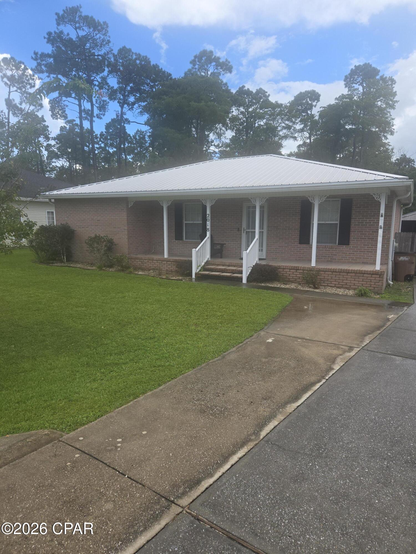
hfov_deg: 58.9
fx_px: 369
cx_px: 208
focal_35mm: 23
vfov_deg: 73.9
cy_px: 277
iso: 25
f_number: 1.8
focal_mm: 5.4
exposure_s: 1/1008
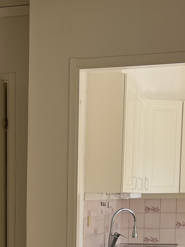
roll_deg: +0.6
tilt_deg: -9.2
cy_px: 308
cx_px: -23
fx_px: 691
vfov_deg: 18.9
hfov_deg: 14.8
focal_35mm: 97
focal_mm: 5.1
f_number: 1.6
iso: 40
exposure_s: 1/269
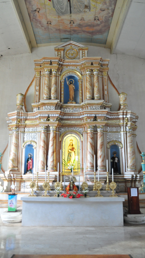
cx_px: 71
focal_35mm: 35
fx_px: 239
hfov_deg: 33.7
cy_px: 129
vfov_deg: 56.6
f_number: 3.5
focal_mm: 22
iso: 1400
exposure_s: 1/40
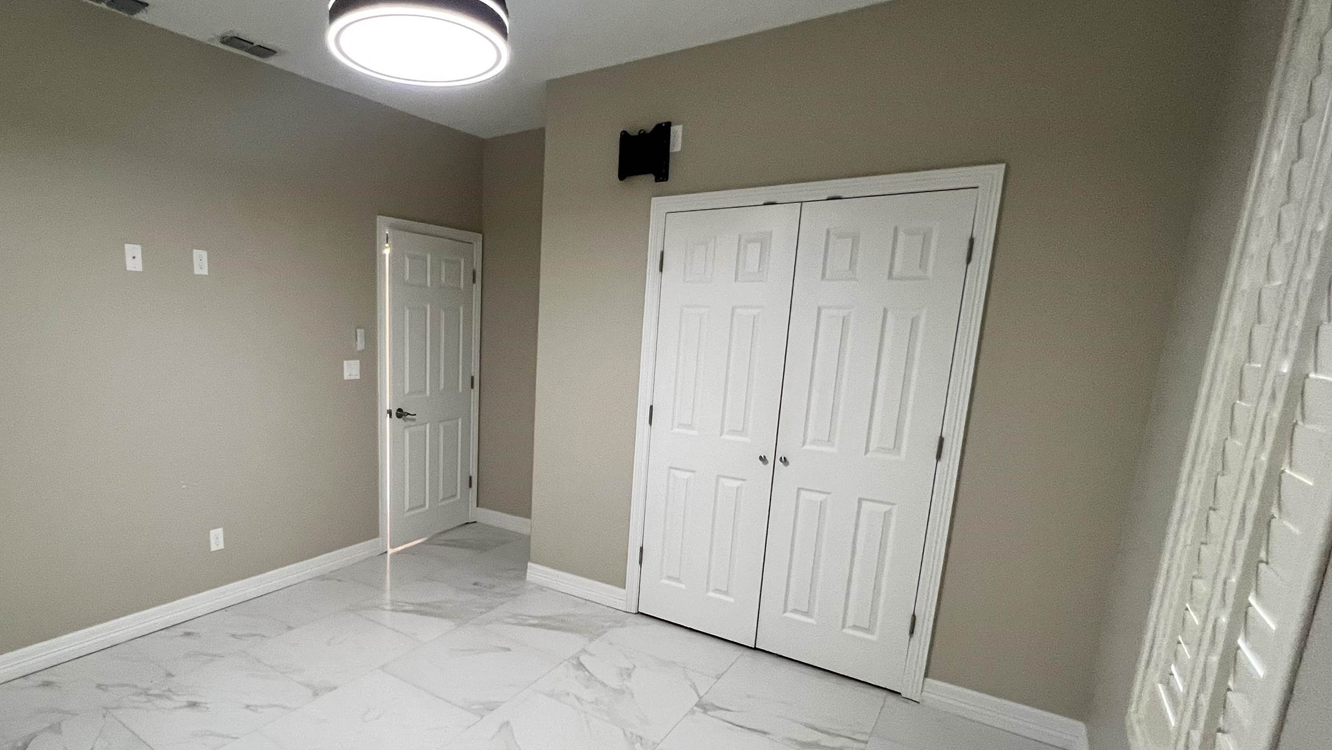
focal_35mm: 18
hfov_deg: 90.8
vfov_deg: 60.5
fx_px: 636
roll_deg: -0.9
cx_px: 499
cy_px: 453
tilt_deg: -11.8
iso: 320
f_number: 1.8
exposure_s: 1/60
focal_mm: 1.57
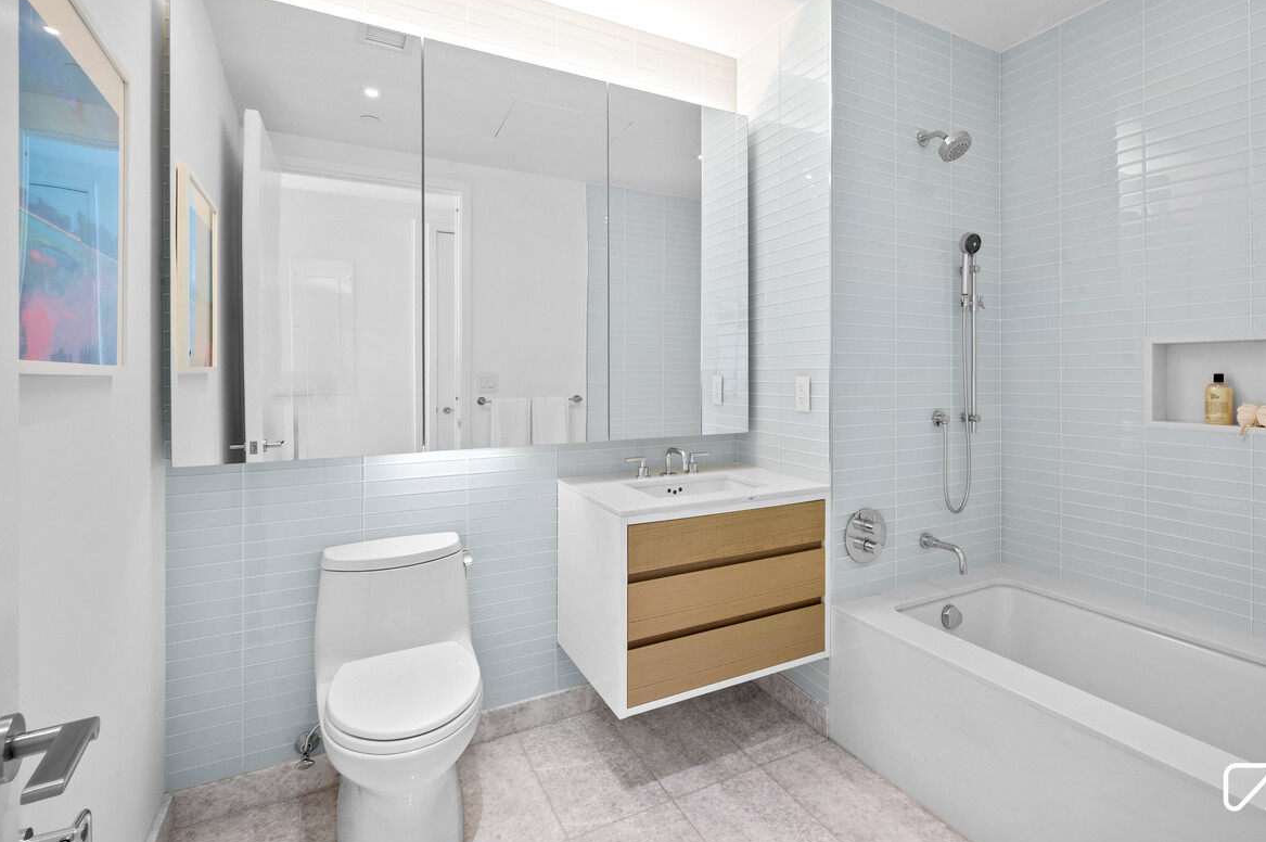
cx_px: 740
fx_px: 632
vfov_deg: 67.1
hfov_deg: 89.2
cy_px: 374
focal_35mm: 18
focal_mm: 14
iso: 250
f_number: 16
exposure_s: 1.6
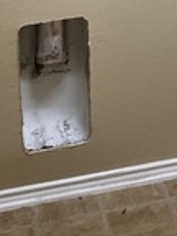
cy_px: -129
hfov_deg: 14.6
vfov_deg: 17.8
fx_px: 661
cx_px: 228
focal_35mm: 97
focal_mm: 3
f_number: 1.8
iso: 100
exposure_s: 1/60
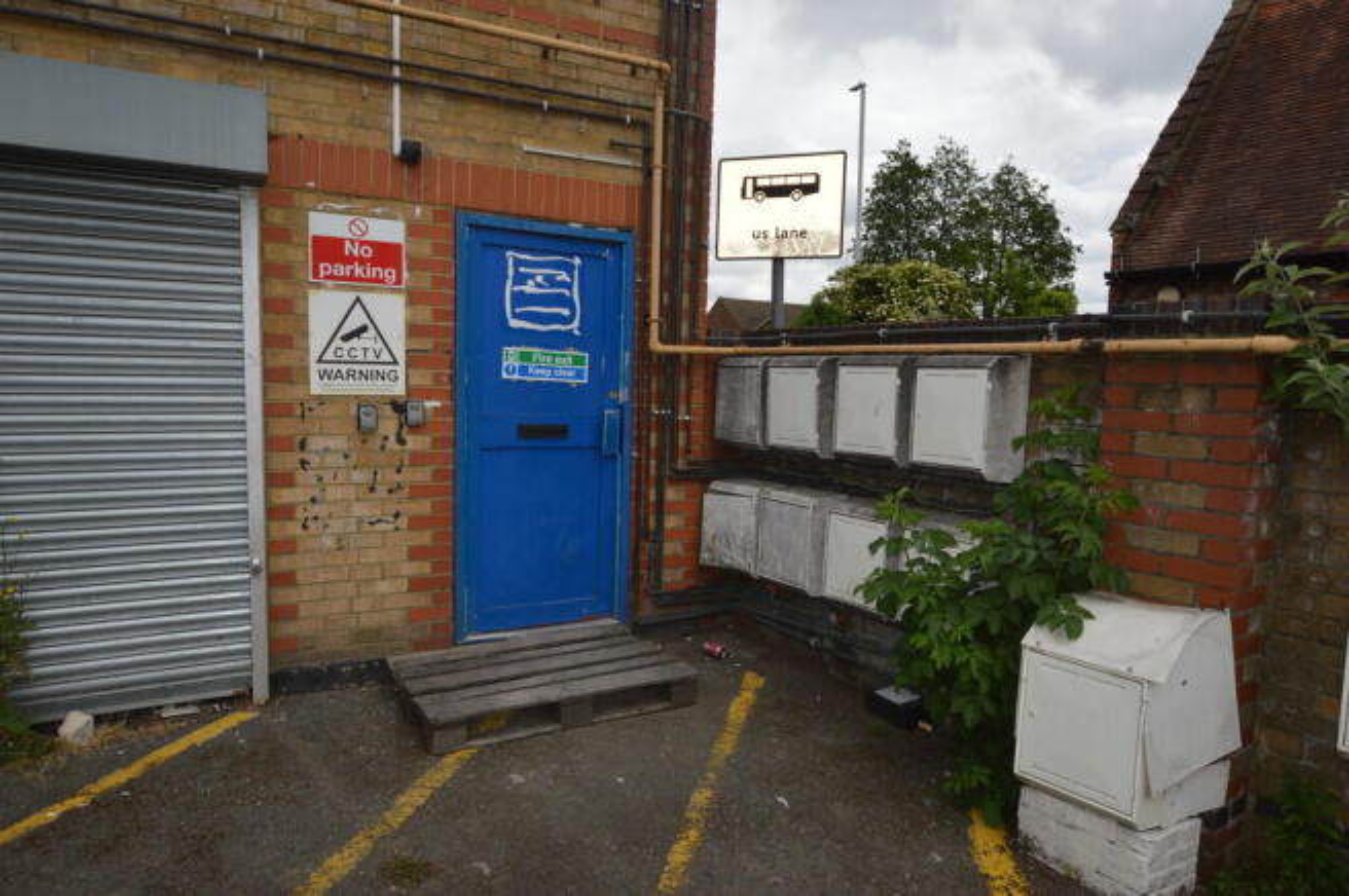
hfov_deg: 81.3
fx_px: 786
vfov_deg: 59.4
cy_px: 448
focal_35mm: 21
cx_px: 674
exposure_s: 1/200
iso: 100
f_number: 9
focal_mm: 14
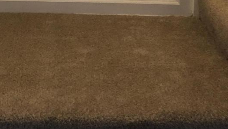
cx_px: 95
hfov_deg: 18.5
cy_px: -78
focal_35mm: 116
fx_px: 701
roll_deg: -2.5
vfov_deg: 10.0
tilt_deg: -7.0
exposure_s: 1/5
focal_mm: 4
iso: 80
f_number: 1.8
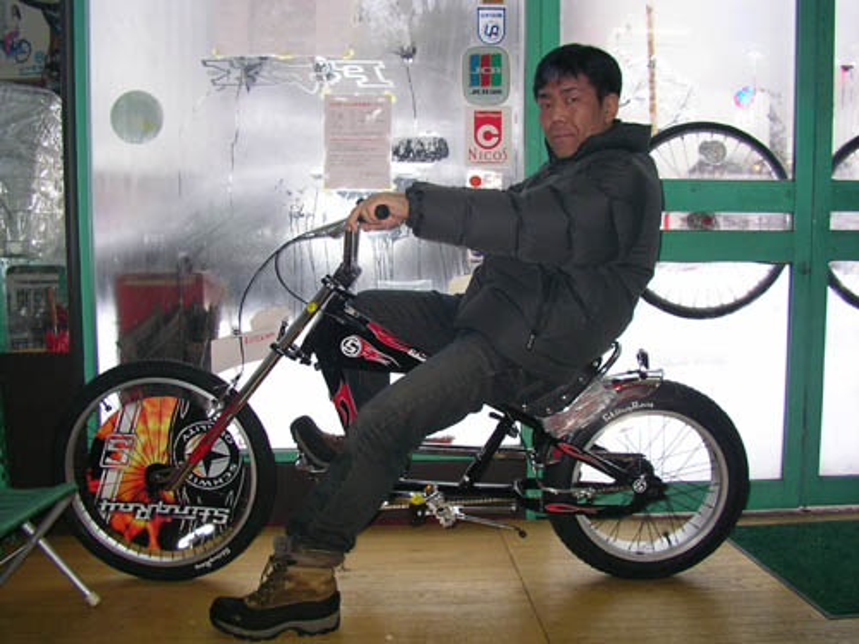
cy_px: 322
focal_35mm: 38
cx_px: 430
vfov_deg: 37.7
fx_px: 943
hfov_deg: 49.0
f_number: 2.9
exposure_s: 1/54.8
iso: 94
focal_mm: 6
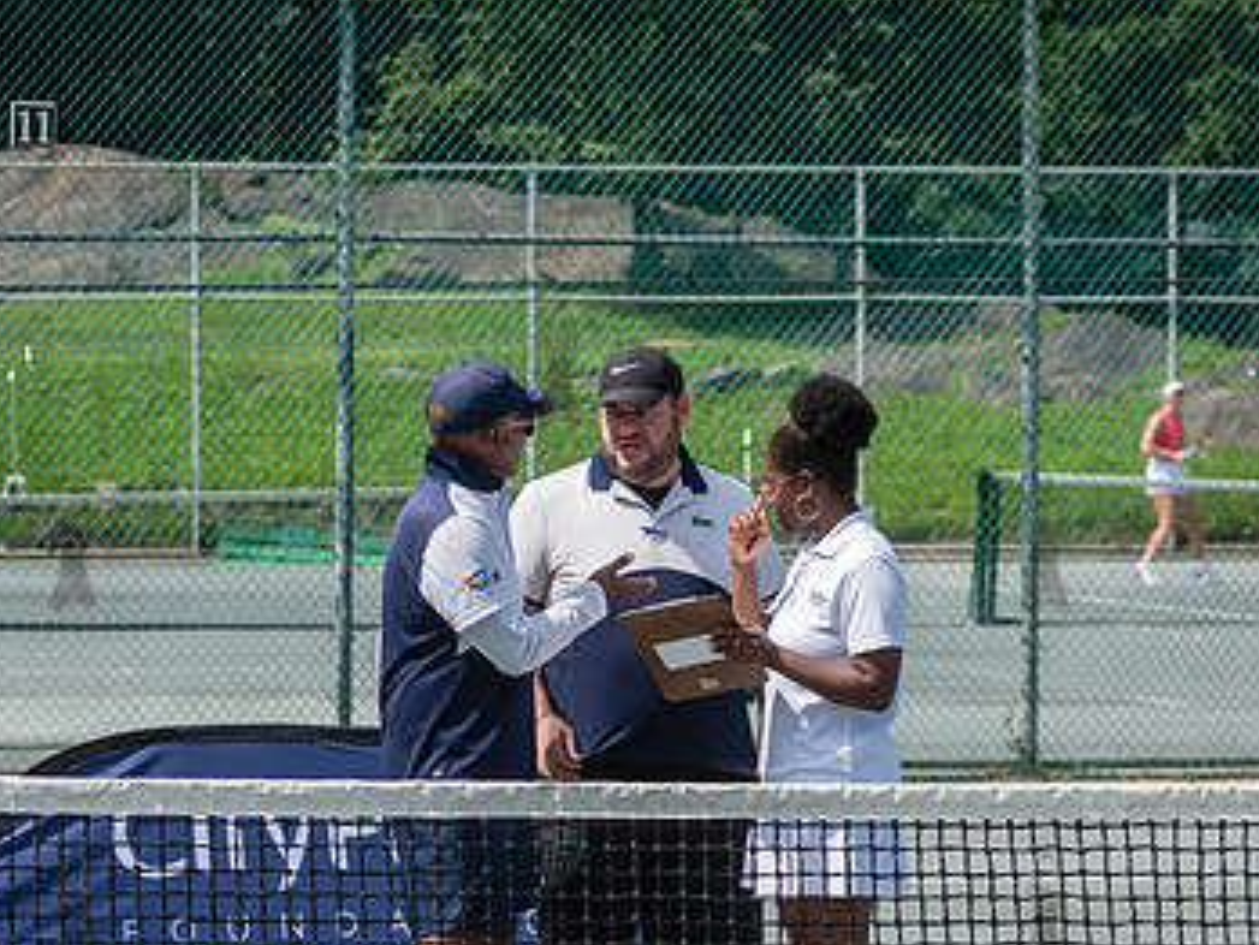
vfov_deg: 7.5
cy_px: 603
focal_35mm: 197
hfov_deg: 10.0
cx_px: 600
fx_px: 7167
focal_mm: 100
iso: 250
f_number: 5
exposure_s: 1/1600
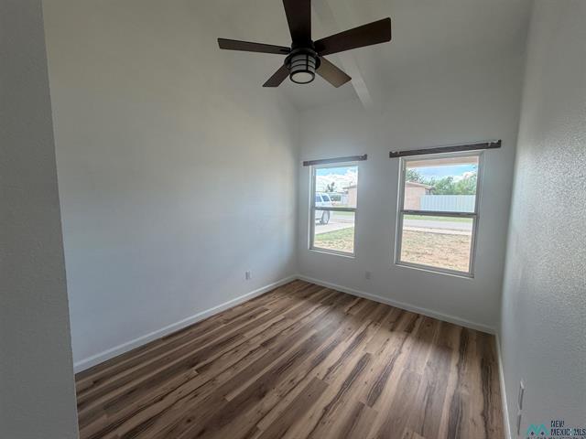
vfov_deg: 85.7
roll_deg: -0.5
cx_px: 293
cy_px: 220
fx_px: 237
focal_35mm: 14
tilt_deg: -5.2
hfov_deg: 102.1
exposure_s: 1/121
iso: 100
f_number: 2.2
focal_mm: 2.22
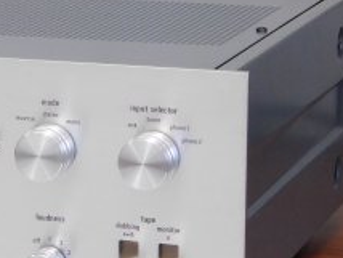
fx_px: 2222
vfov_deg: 6.6
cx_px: -90
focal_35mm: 224
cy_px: 69
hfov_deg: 8.7
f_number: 4.4
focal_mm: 14.2
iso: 400
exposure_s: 1/20
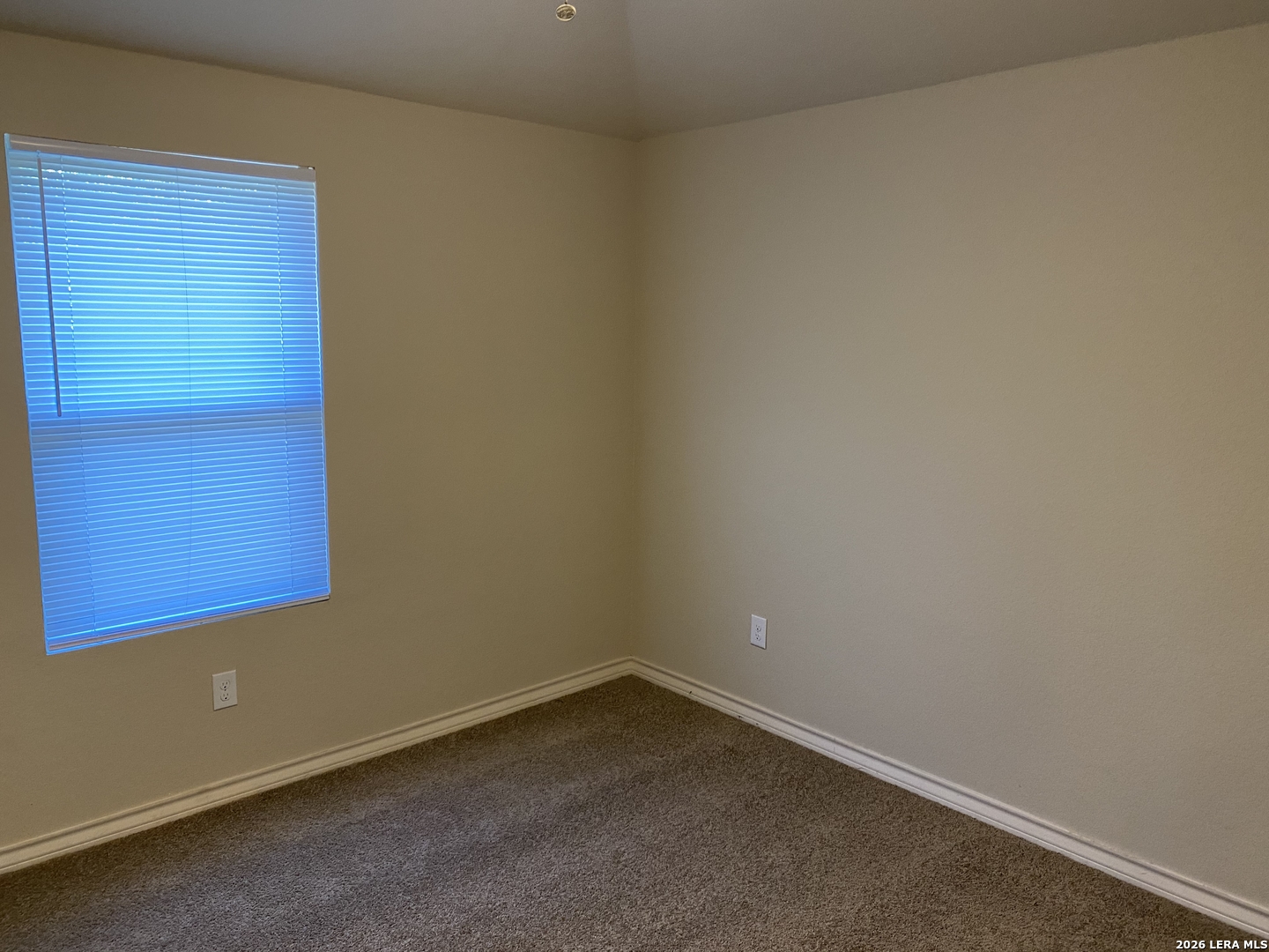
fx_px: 953
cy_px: 476
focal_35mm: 26
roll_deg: -1.4
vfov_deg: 53.1
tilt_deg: -9.7
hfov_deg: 67.3
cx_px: 634
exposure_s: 1/60
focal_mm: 4.25
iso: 160
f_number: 1.8
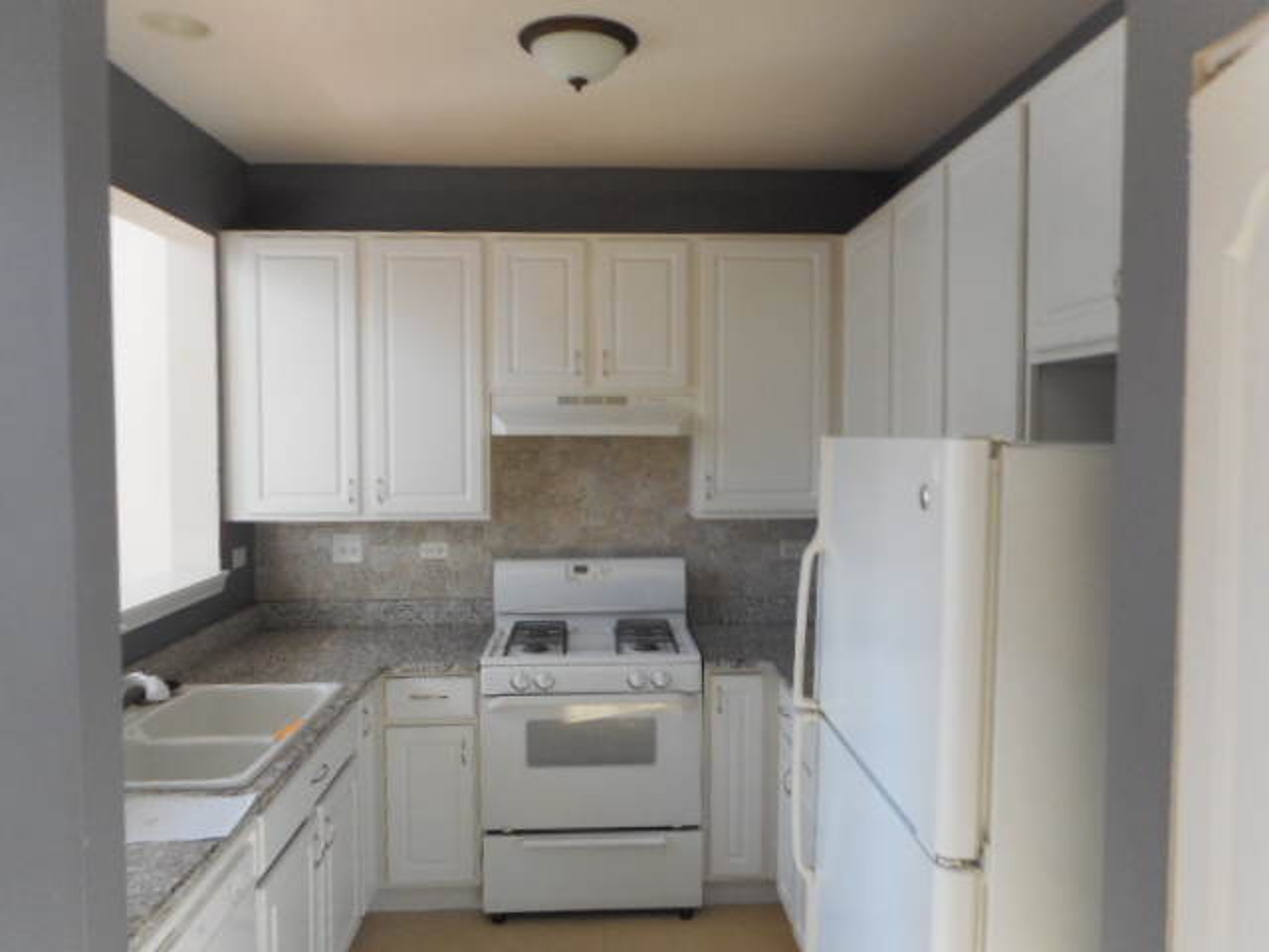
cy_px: 476
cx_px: 634
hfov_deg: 69.4
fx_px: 916
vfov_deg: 54.9
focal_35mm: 25
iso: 125
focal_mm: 4.5
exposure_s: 1/30
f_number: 3.7
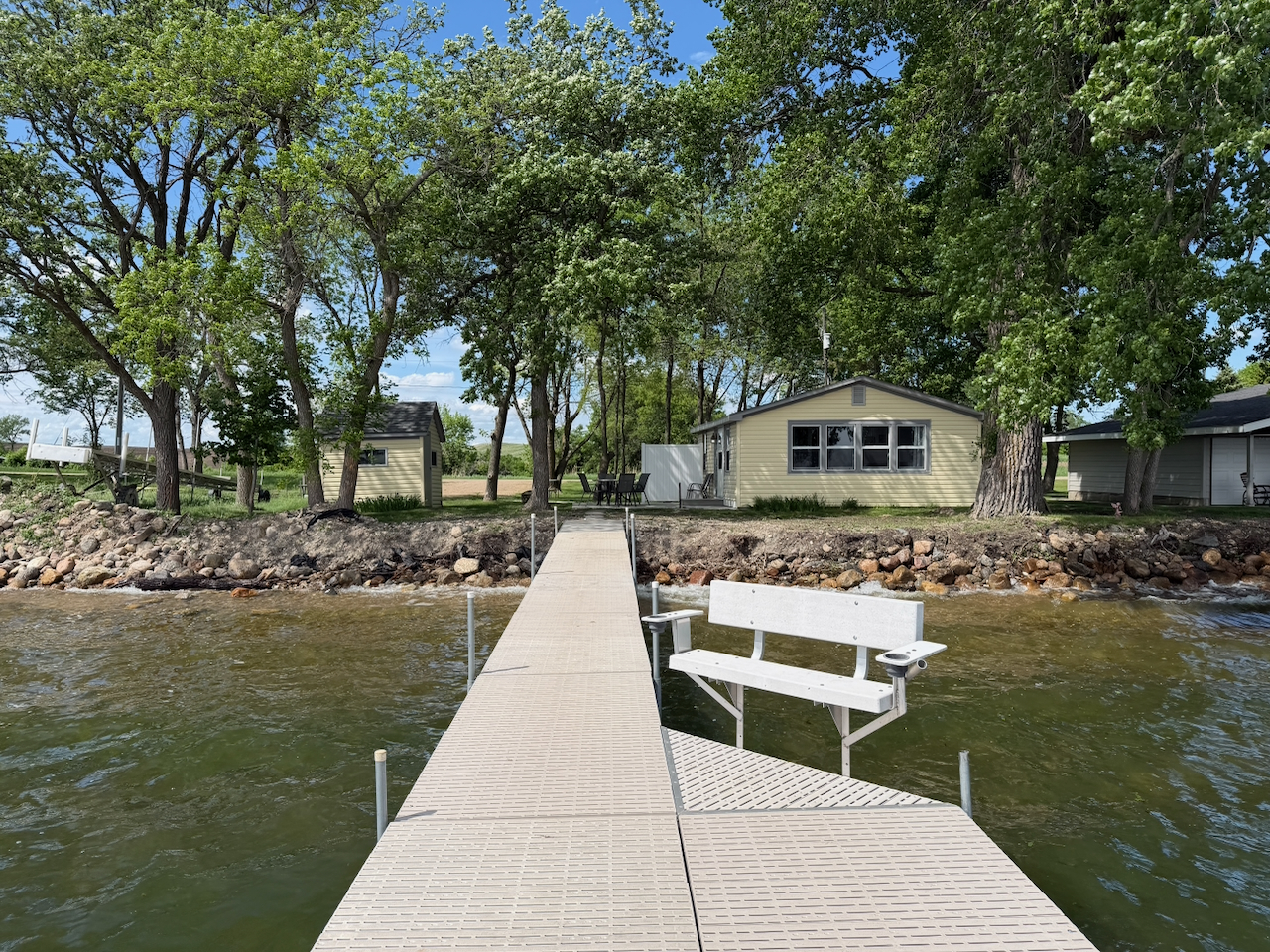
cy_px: 476
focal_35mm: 24
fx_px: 881
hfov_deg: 71.6
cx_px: 635
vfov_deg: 56.8
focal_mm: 6.76
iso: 80
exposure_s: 1/4405
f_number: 1.78
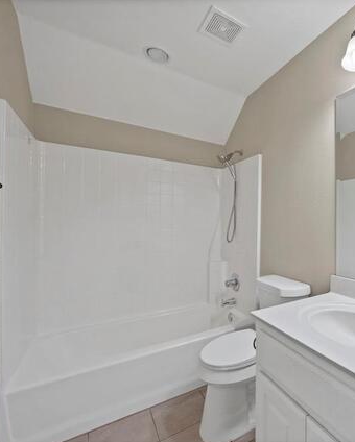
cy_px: 222
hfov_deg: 68.1
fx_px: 223
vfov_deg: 89.6
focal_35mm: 17
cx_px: 294
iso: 640
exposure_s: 1/2.5
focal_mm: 12
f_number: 9
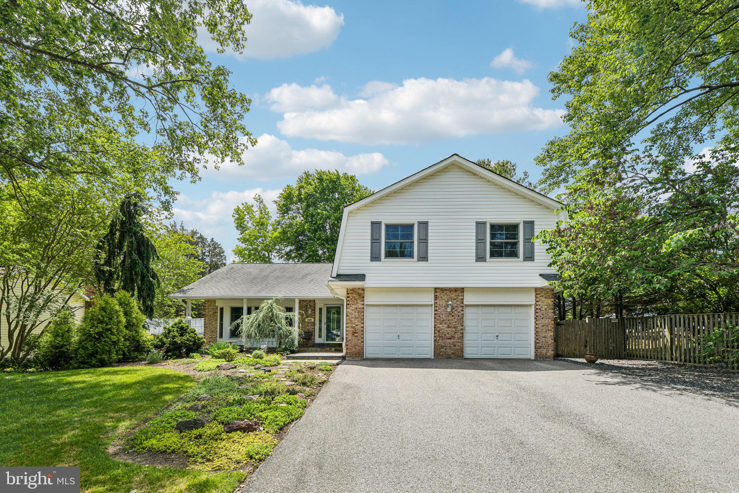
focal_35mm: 16
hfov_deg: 96.7
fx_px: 328
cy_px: 246
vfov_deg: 73.7
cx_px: 370
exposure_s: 1/250
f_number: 8
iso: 100
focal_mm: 16
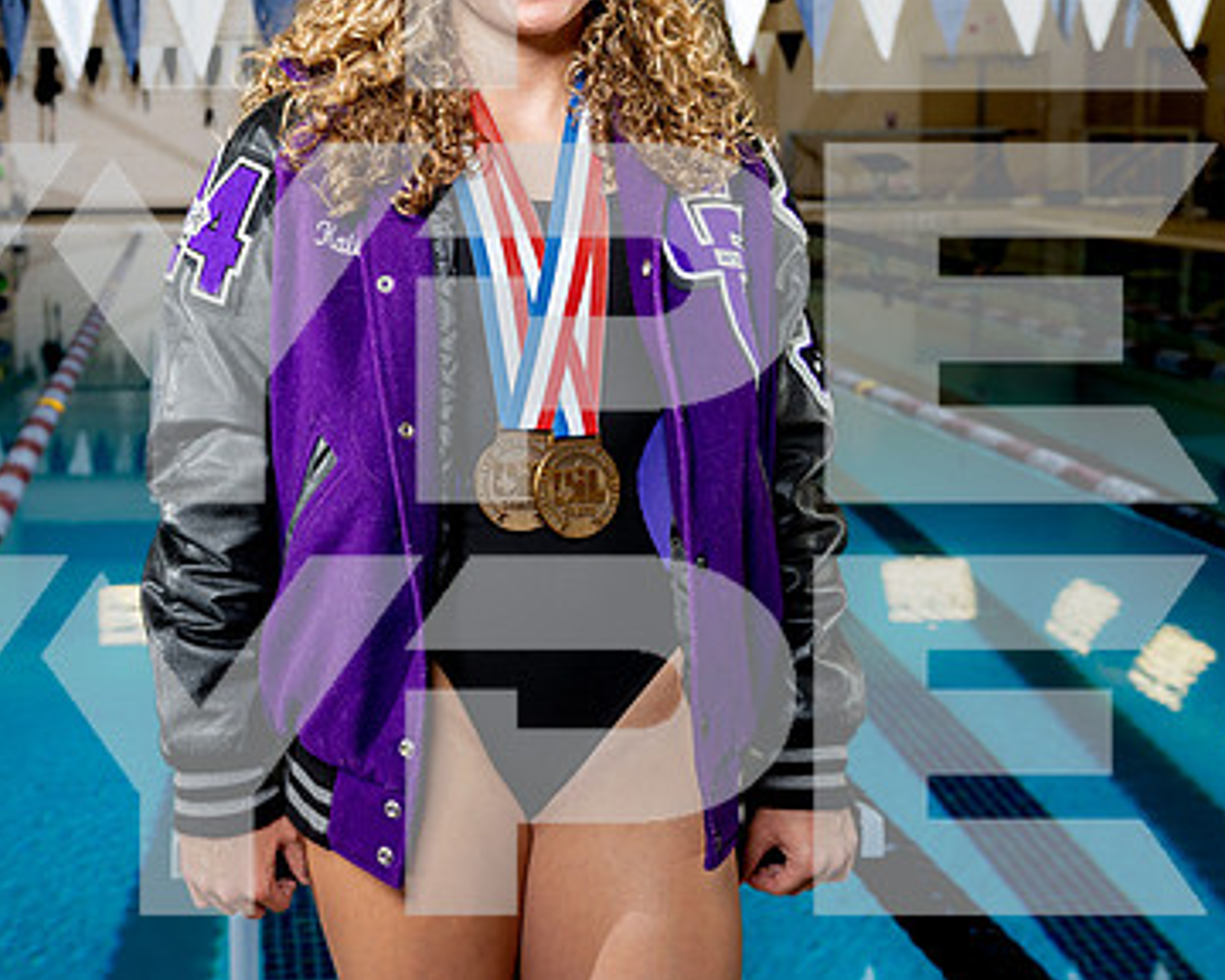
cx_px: 350
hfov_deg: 33.1
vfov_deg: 27.0
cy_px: 325
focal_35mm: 56
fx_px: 2030
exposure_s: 1/250
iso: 320
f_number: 5.6
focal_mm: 37
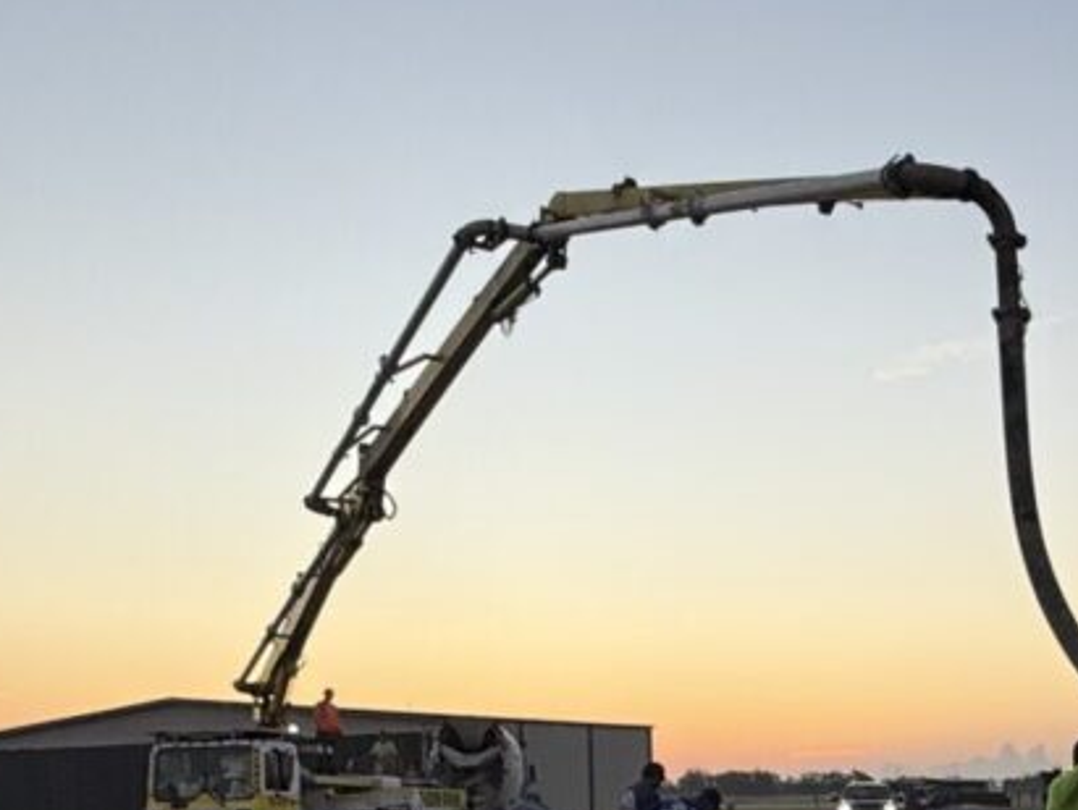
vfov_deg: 27.3
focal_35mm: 49
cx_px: 926
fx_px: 1527
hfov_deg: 36.9
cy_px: 881
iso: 50
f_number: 2.2
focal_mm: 2.22
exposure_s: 1/181
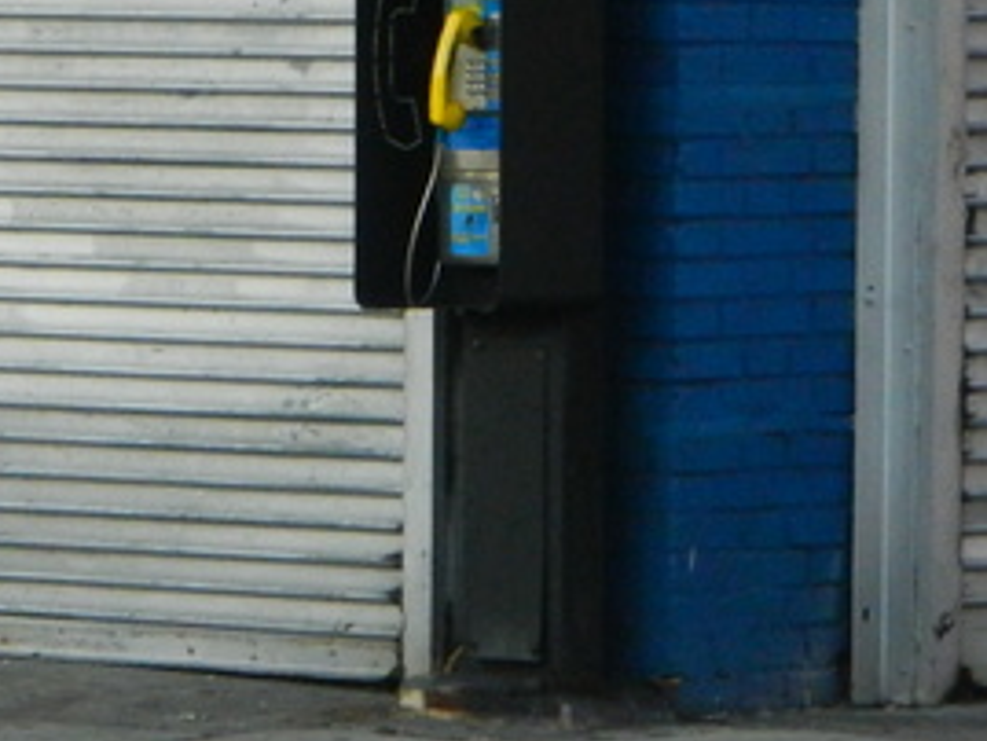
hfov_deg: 3.6
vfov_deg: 2.7
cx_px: 253
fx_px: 15889
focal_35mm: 557
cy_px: 205
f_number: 5.3
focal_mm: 34
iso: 640
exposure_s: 1/250
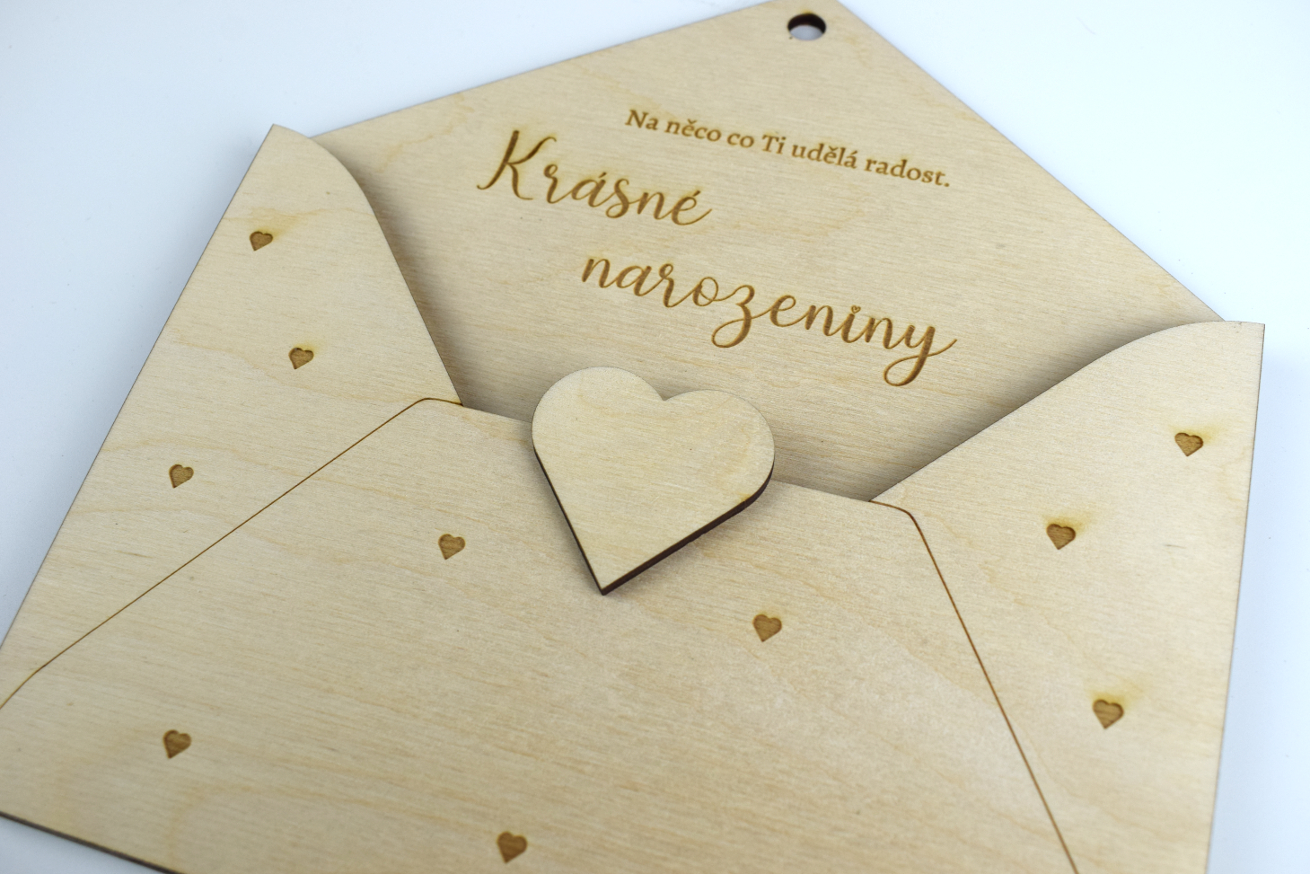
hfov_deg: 51.9
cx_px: 671
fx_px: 1346
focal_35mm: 37
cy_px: 437
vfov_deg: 35.9
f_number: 8
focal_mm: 24
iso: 400
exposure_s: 1/200
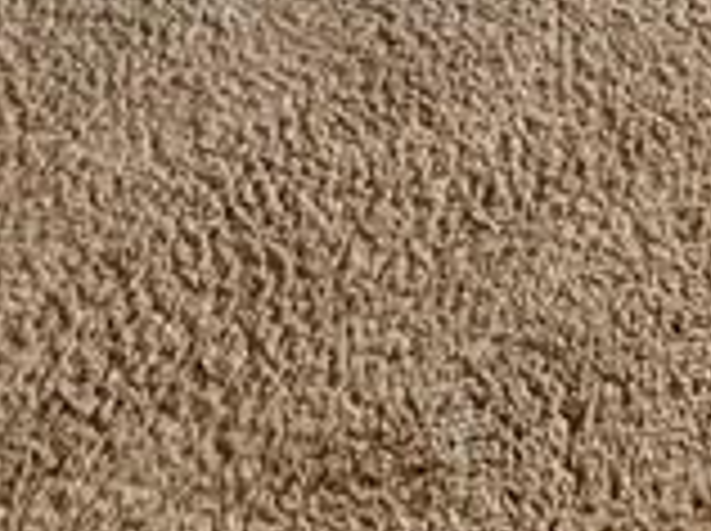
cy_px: -981
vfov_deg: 11.3
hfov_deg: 17.6
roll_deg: -0.3
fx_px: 1866
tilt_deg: -8.8
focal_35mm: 91
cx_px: 1269
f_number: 2.2
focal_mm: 2.22
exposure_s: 1/120
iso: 125
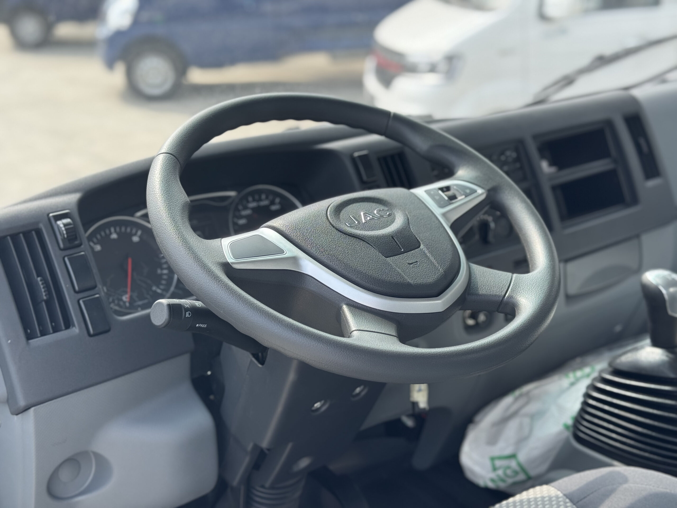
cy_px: 254
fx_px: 939
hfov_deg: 39.7
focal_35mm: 48
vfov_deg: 30.3
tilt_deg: -20.9
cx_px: 338
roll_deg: +0.9
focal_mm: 6.76
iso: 64
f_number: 1.78
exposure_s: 1/926
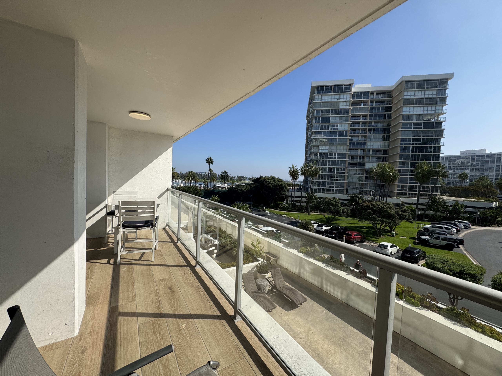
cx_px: 251
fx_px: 203
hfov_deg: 102.1
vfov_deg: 85.7
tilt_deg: -2.4
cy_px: 188
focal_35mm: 14
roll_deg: -2.1
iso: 50
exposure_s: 1/2770
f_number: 2.2
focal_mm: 2.22
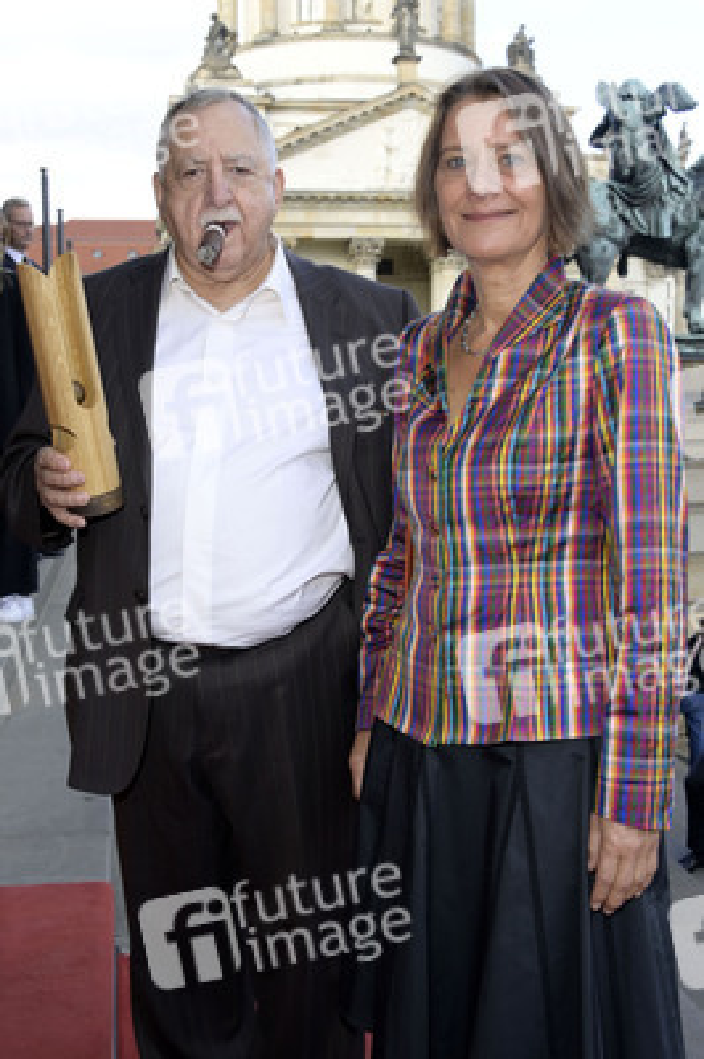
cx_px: 352
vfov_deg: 58.8
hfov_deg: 41.0
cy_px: 530
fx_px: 940
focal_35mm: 32
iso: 400
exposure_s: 1/160
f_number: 7.1
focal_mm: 32
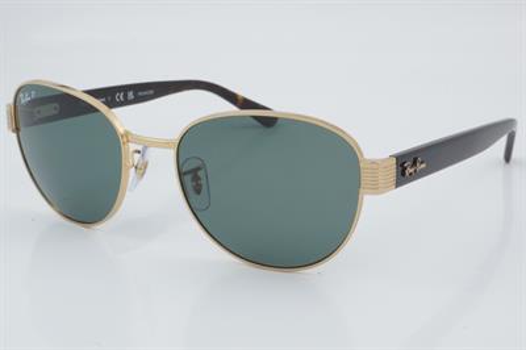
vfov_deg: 18.2
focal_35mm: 75
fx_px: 1095
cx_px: 263
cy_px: 175
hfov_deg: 27.0
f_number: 32
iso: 100
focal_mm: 50
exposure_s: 1/3
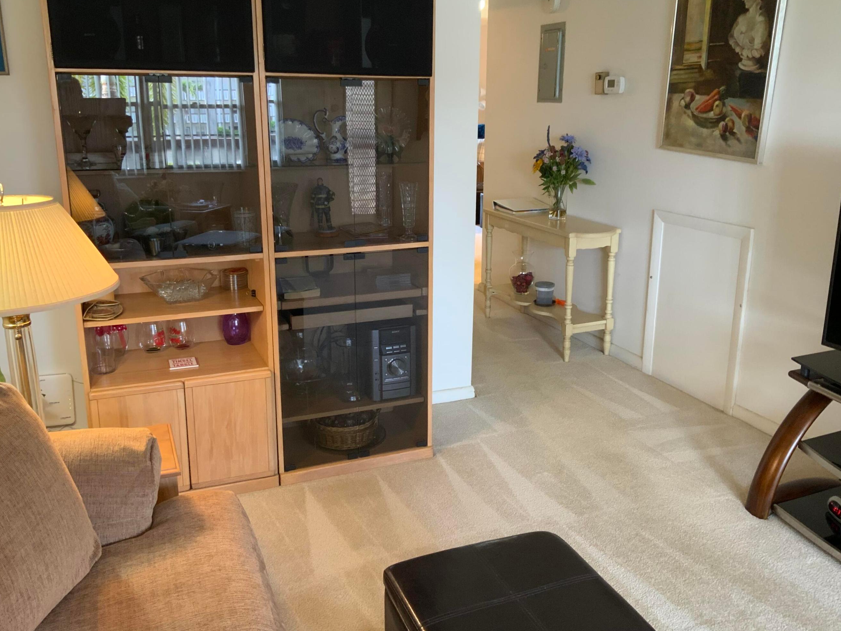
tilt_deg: -16.2
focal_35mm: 32
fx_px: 778
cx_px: 421
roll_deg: -0.5
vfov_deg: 44.2
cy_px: 308
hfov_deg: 56.8
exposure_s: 1/60
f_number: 1.8
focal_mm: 3
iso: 160
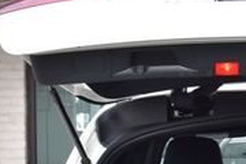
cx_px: 297
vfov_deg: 7.5
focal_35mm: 181
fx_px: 1237
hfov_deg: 11.1
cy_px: 250
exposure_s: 1/200
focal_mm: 34
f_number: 10
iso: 400
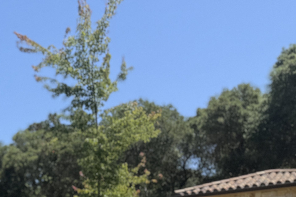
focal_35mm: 74
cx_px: -79
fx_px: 608
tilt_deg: -0.3
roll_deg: +1.3
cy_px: 286
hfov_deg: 24.2
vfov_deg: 16.9
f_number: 1.78
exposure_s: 1/2370
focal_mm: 6.76
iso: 80
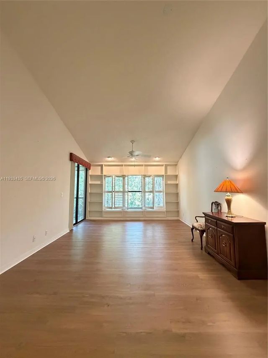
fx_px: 144
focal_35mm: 14
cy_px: 179
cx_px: 134
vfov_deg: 102.1
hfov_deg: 85.7
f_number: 2.2
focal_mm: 2.22
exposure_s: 1/60
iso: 800
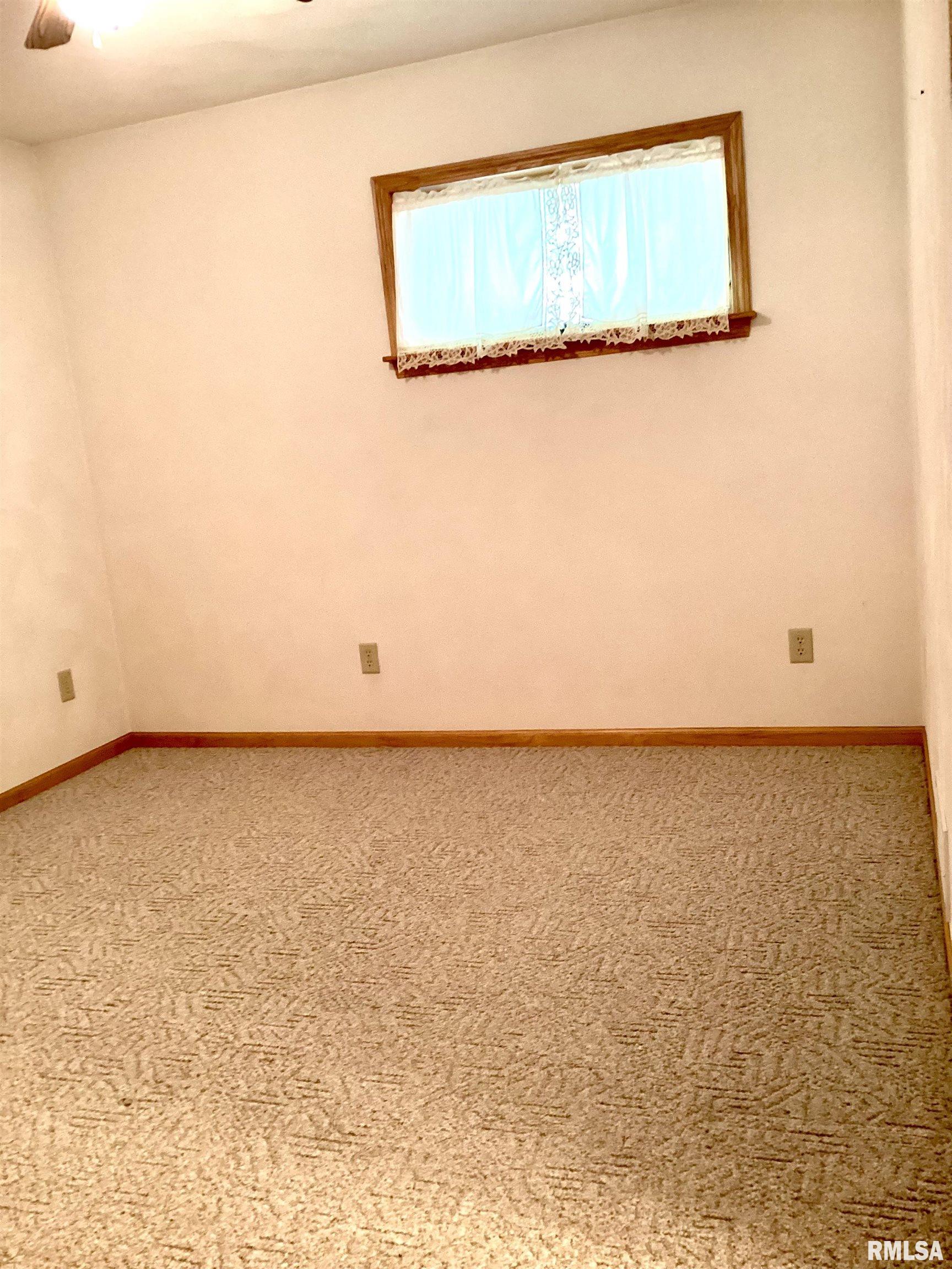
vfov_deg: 58.4
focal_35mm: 31
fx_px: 1137
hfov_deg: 45.4
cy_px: 634
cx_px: 476
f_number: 2.4
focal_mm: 3.3
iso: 320
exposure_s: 1/33
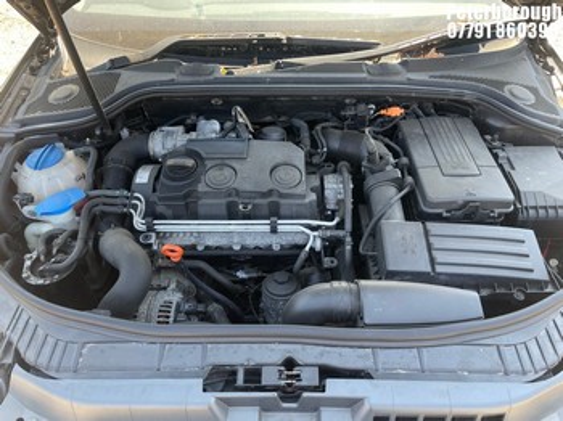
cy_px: 210
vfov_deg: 53.0
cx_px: 282
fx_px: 423
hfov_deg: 67.3
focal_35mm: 26
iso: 32
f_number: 1.6
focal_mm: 4.2
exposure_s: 1/129
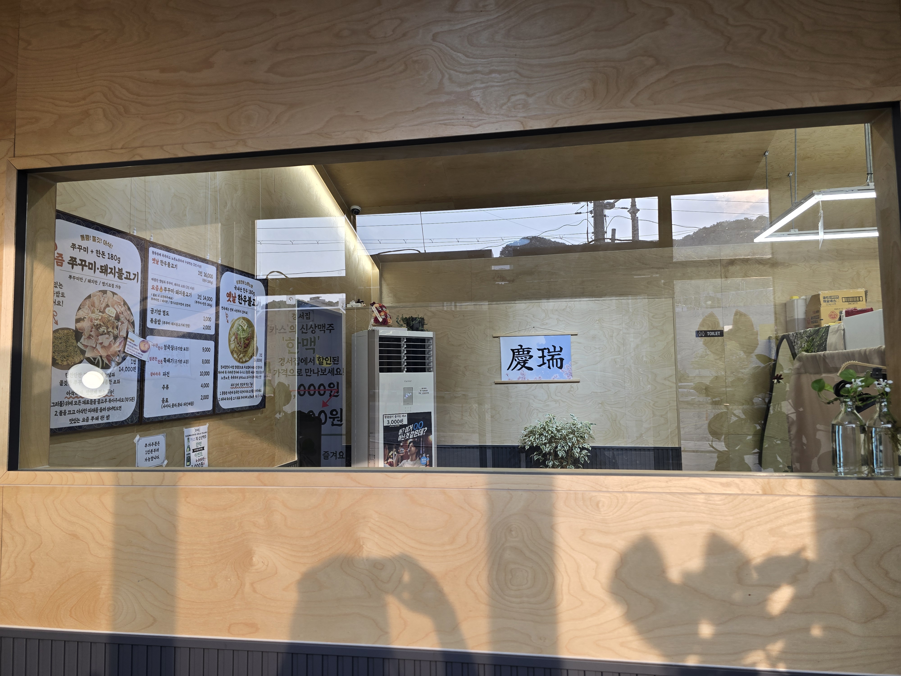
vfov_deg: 58.9
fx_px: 599
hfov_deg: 73.9
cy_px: 338
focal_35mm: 23
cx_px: 450
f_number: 1.7
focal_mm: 6.3
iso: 40
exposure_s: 1/120
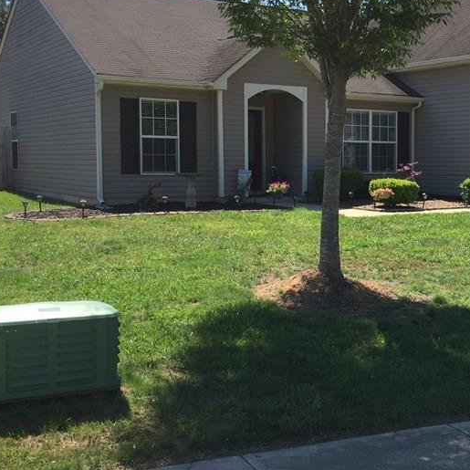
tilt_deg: -3.2
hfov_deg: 32.2
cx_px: 396
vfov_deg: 33.4
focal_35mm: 51
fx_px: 783
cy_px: 208
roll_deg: -0.5
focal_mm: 4.15
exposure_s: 1/1099
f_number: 2.2
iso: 32
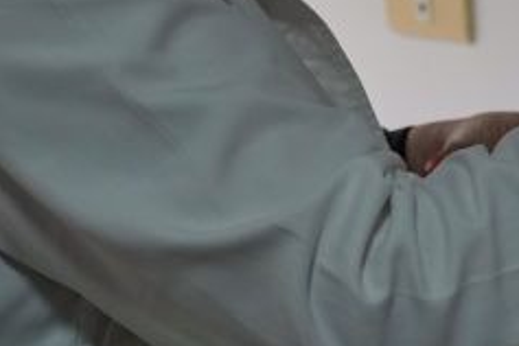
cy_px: 48
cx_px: 935
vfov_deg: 7.5
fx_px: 2638
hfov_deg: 10.6
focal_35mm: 183
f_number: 4
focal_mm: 35
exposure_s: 1/250
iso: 800
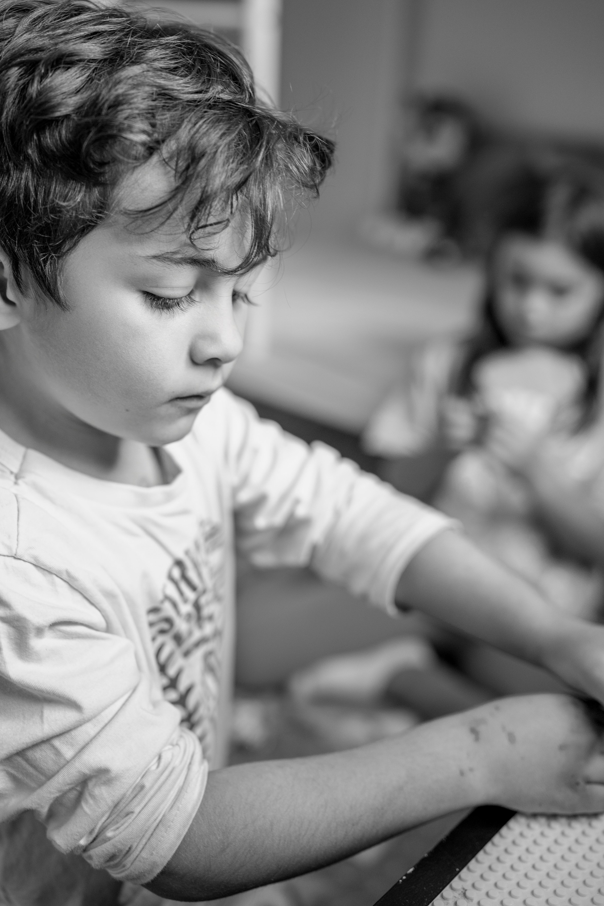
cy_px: 416
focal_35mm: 41
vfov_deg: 47.4
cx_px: 324
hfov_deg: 32.6
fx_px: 1032
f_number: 2
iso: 1000
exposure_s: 1/160
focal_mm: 35
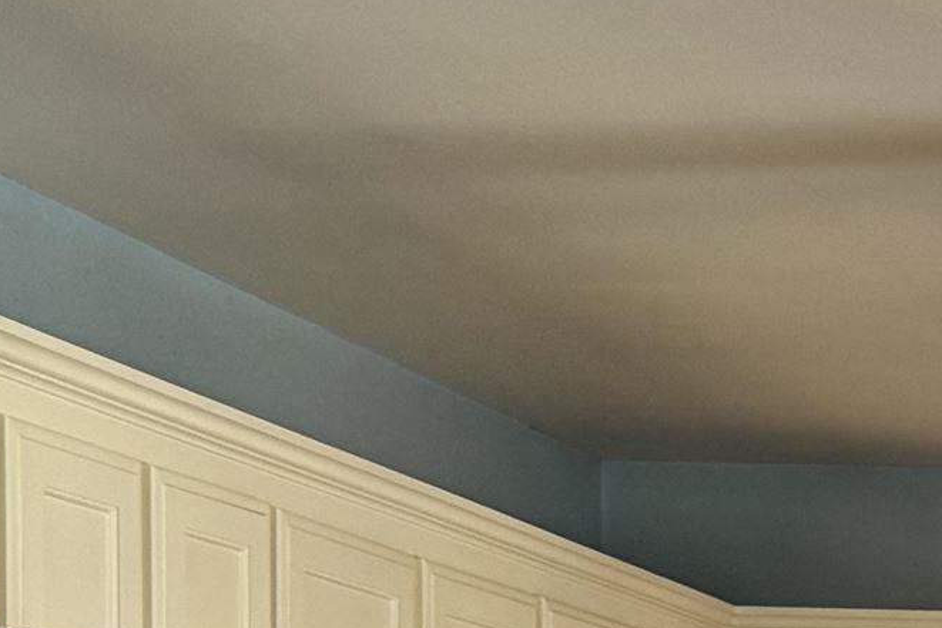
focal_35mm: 116
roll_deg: -0.8
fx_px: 3036
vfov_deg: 11.0
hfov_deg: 15.2
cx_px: 1694
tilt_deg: -2.2
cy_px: 1124
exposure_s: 1/60
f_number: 1.78
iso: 320
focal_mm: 6.76
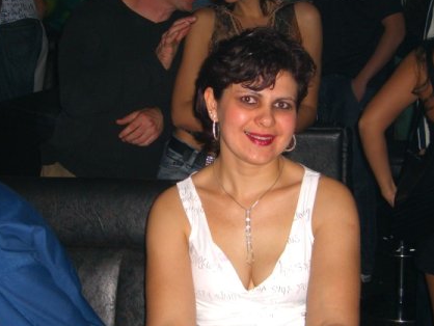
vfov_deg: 22.3
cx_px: 205
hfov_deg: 29.4
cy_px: 153
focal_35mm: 66
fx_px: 828
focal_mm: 9.5
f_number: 3.1
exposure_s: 1/60
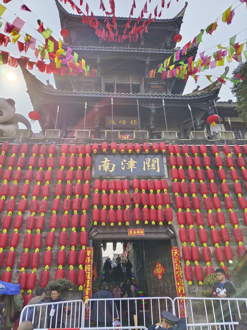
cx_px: 124
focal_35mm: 26
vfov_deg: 67.3
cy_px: 165
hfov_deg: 53.1
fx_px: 247
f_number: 1.79
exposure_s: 1/227
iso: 50
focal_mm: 4.84
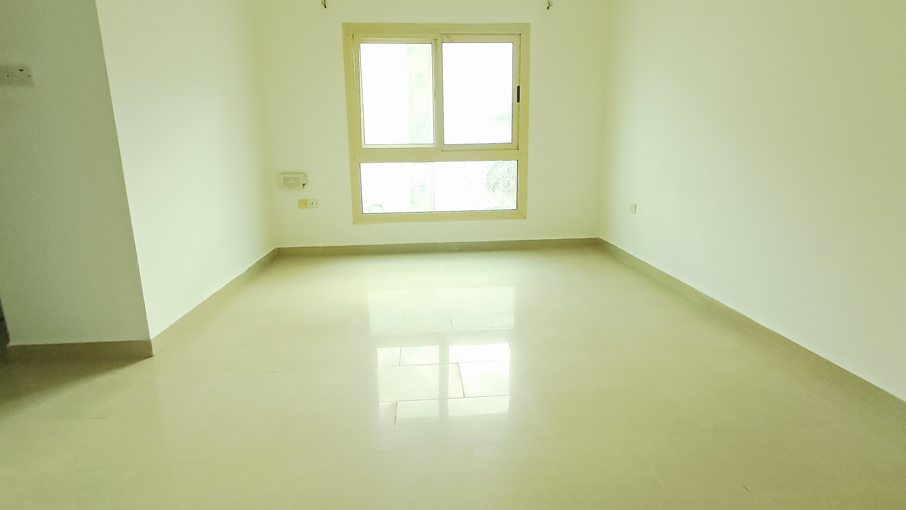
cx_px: 451
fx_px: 432
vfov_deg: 60.8
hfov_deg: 92.7
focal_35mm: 18
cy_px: 225
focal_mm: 1.64
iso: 160
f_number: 2.2
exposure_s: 1/50
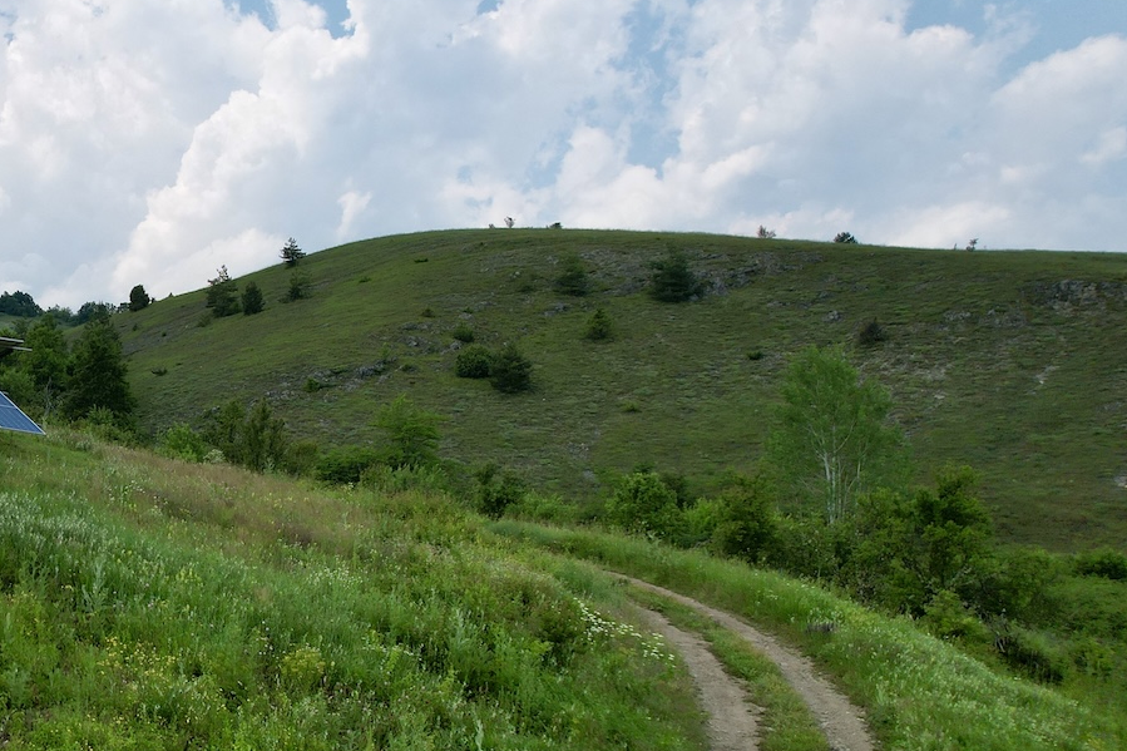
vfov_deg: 28.5
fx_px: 1471
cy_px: 463
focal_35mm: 47
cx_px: 33
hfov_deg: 37.9
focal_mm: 8.38
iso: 100
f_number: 2.8
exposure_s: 1/2000
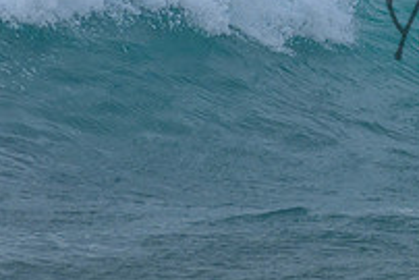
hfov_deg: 1.3
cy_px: -53
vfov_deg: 0.9
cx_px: 720
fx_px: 18414
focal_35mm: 1581
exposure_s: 1/2000
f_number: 8
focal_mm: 400
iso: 500
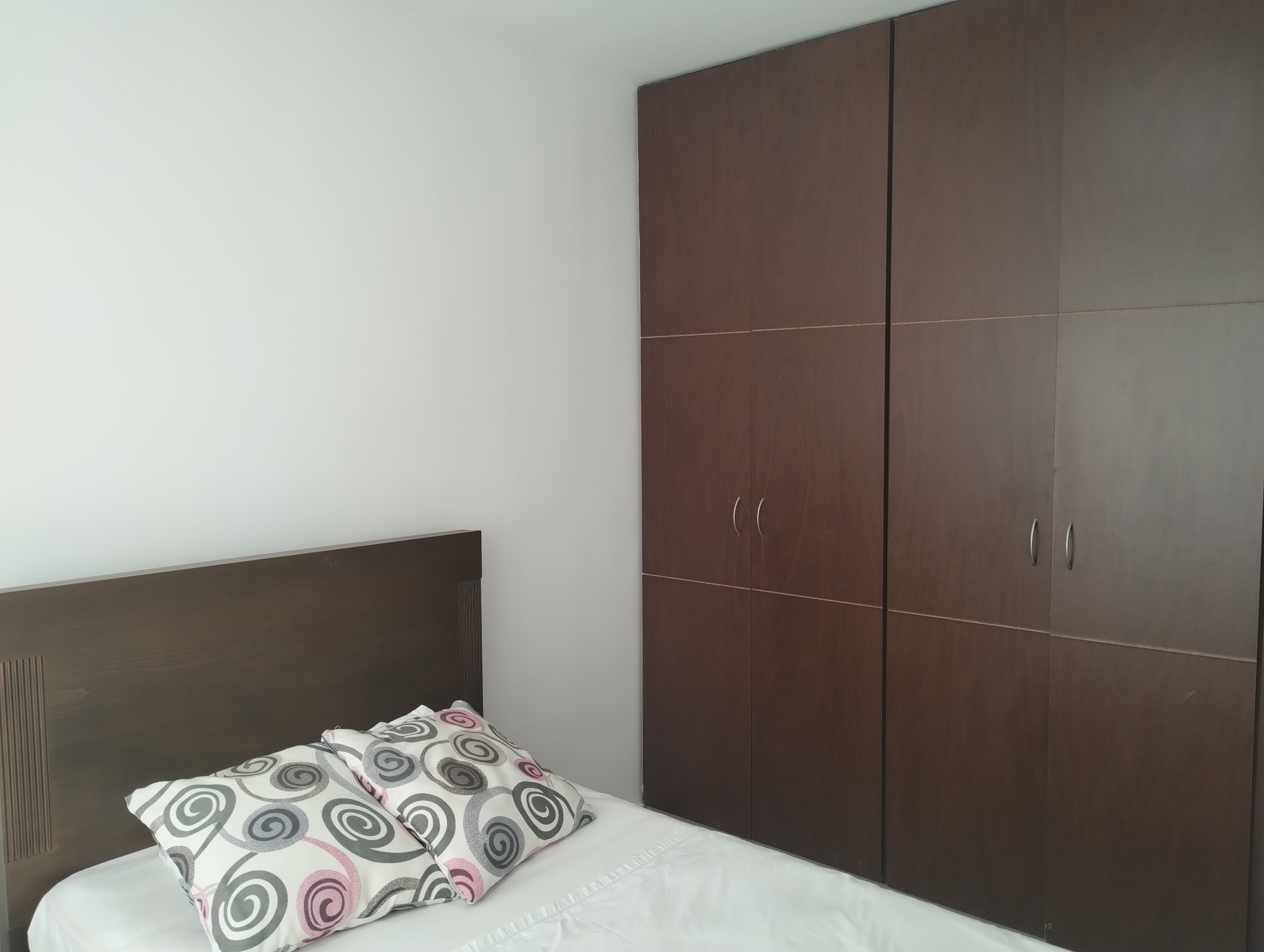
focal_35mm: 28
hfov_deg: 63.4
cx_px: 632
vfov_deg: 49.9
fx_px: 1024
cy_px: 476
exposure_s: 1/60
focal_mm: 4.27
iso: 259
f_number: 1.8
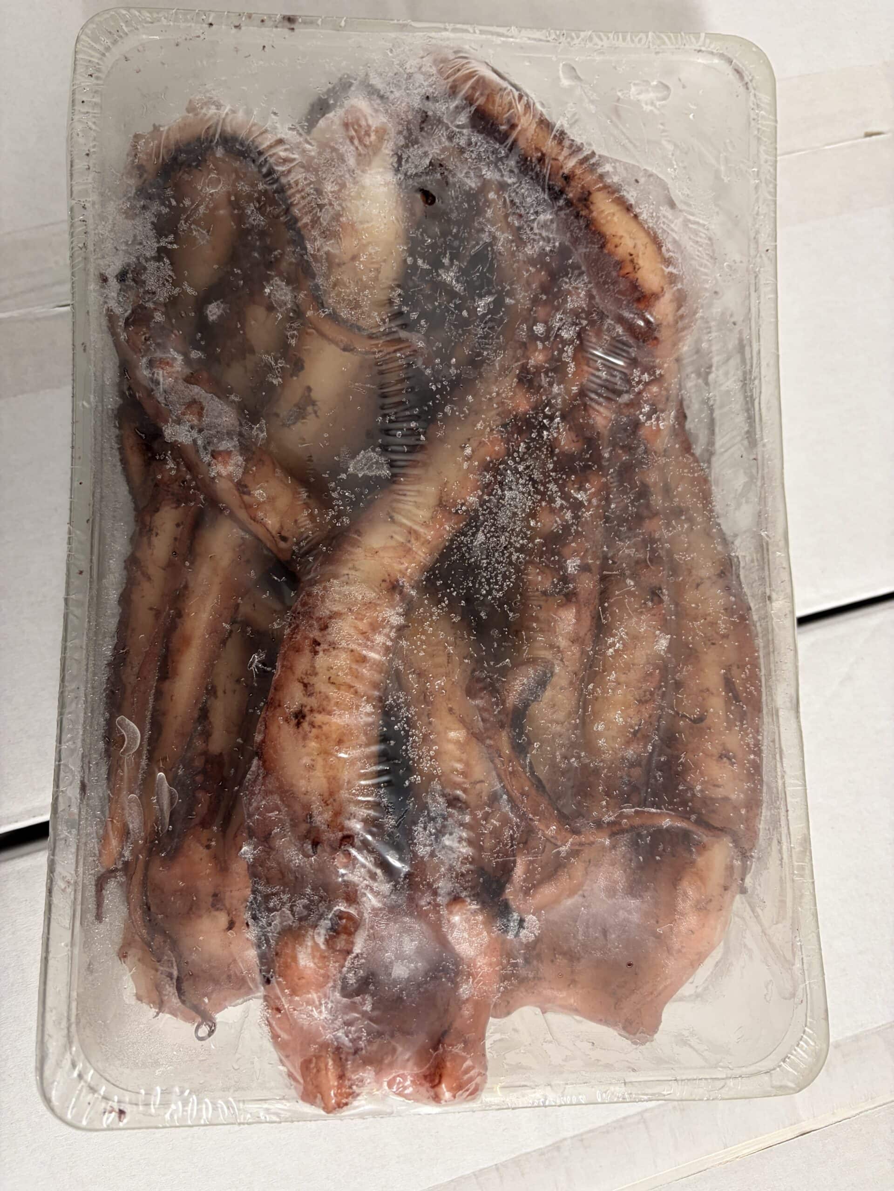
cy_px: 596
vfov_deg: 67.3
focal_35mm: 26
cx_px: 447
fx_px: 895
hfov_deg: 53.1
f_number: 1.6
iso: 125
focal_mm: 5.96
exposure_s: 1/50
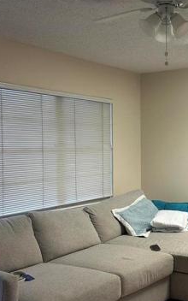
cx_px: 150
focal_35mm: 52
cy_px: 151
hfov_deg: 24.5
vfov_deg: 38.9
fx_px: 426
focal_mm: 6.86
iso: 160
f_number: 1.78
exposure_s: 1/120
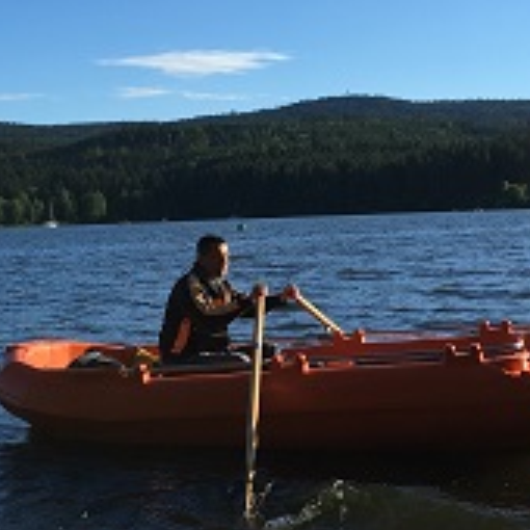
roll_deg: +3.0
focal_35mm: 68
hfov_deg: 25.4
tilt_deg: -0.8
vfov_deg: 25.4
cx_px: 281
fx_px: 1178
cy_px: 245
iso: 25
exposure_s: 1/1261
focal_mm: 4.15
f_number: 2.2
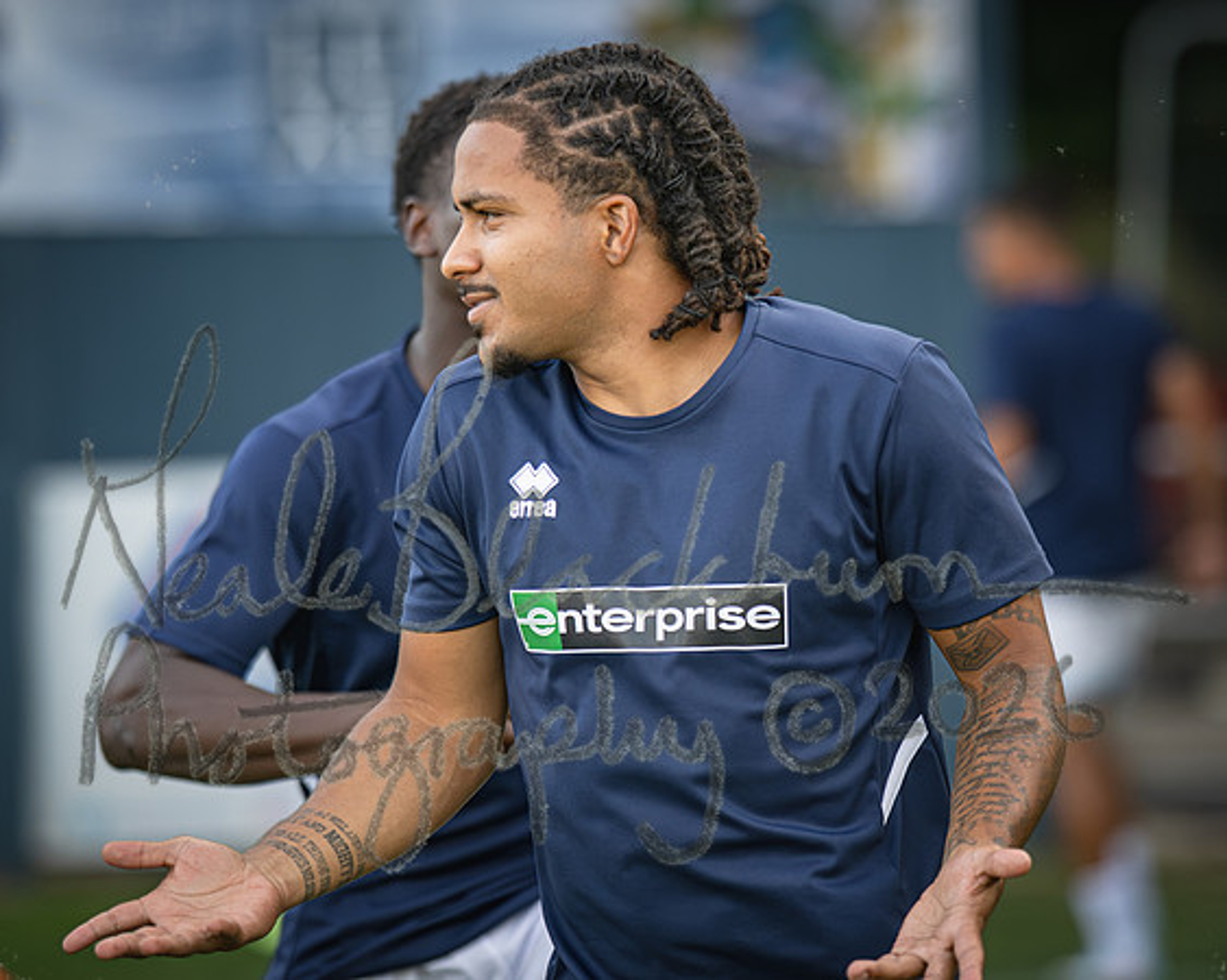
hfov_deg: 8.0
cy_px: 463
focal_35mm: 242
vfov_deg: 6.4
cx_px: 757
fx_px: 8780
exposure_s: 1/2000
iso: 400
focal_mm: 135
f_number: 1.8
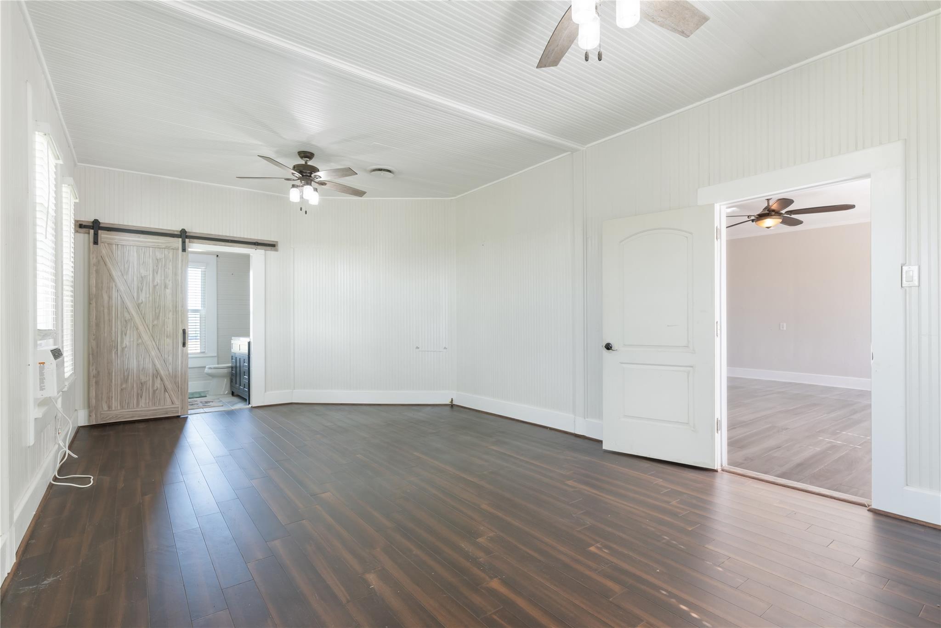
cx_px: 470
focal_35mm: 17
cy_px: 314
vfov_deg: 70.5
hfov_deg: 93.3
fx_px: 444
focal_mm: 17
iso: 400
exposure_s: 1/2.5
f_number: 8
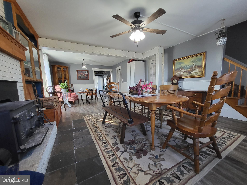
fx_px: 93
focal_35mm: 13
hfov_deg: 106.2
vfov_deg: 89.9
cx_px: 124
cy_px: 92
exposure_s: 1/60
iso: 200
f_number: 2.2
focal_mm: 1.74
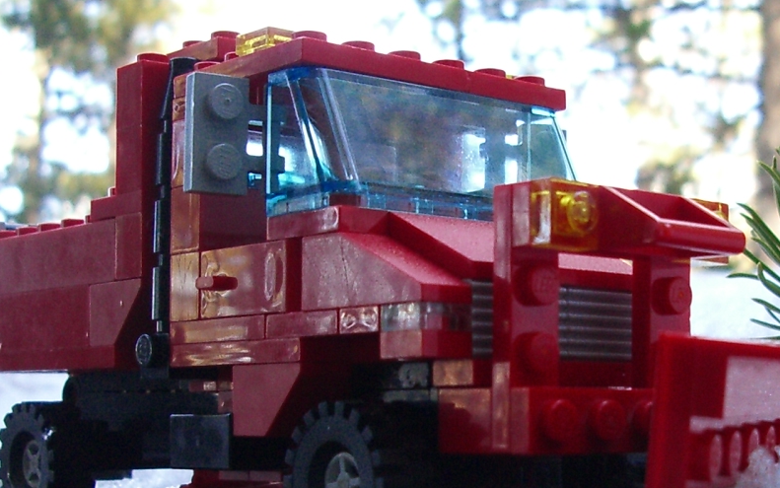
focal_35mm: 75
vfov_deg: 17.2
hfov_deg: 27.1
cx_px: 586
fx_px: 1595
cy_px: 400
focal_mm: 5.8
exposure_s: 1/80
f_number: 2.6
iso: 200
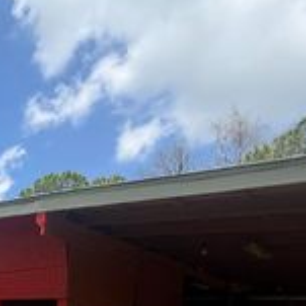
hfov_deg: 33.3
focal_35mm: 41
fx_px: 410
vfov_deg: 35.8
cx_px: -63
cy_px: 323
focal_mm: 2.22
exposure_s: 1/770
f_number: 2.2
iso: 32
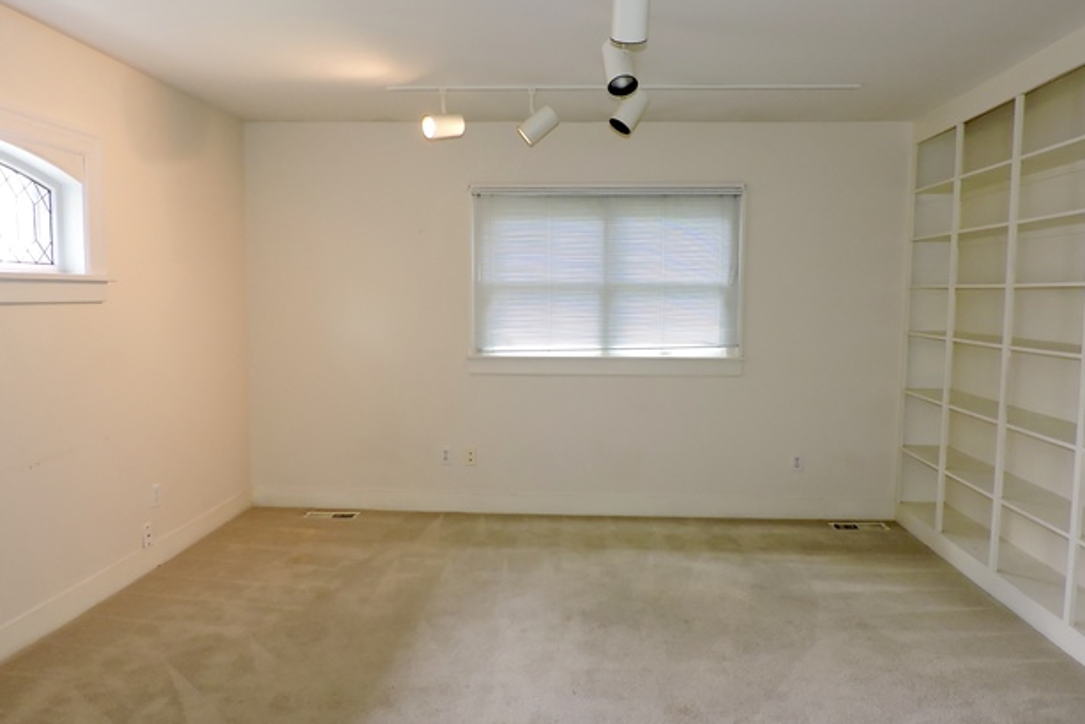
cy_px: 371
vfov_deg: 49.6
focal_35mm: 26
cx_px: 551
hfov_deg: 69.4
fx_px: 784
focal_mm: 4.3
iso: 320
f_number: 3
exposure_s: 1/40
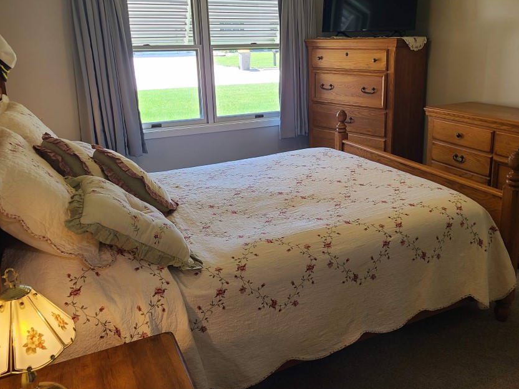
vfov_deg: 44.1
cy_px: 168
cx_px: 309
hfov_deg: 56.4
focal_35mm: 32
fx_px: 480
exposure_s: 1/60
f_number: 1.8
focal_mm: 5.4
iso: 50
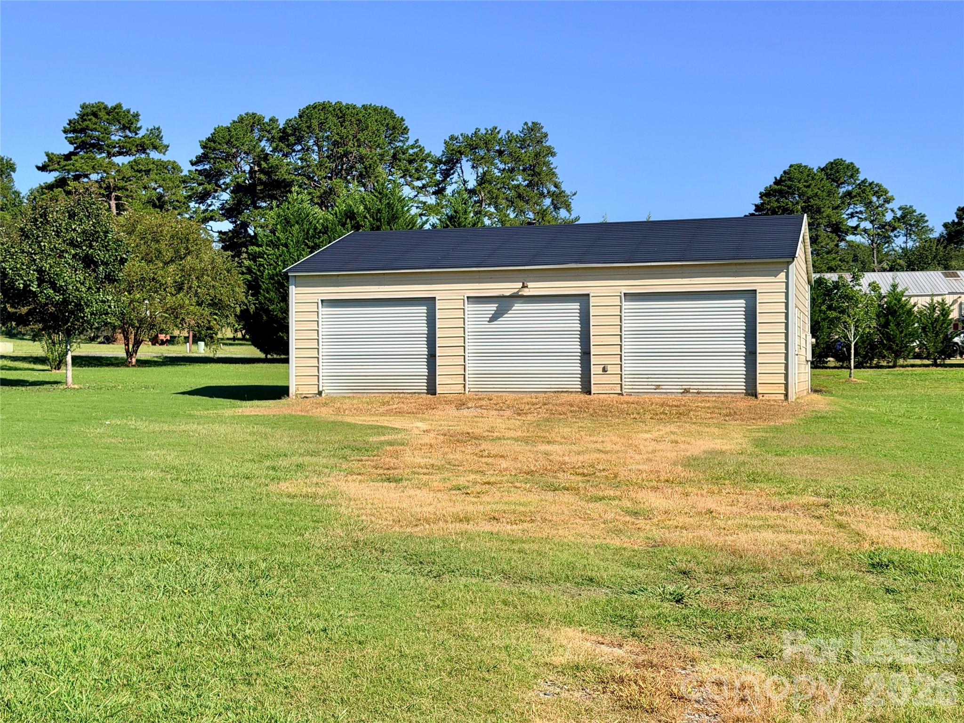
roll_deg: +0.4
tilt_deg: +0.6
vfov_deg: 30.3
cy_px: 362
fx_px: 1337
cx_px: 482
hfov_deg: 39.7
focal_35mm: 48
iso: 64
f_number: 1.78
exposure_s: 1/5208
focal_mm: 6.76
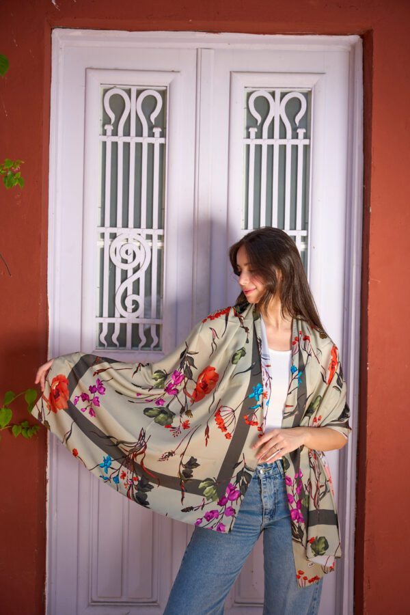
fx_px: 787
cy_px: 308
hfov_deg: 29.2
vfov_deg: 42.7
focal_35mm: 46
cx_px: 205
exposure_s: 1/2500
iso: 400
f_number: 2.8
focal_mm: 46.1
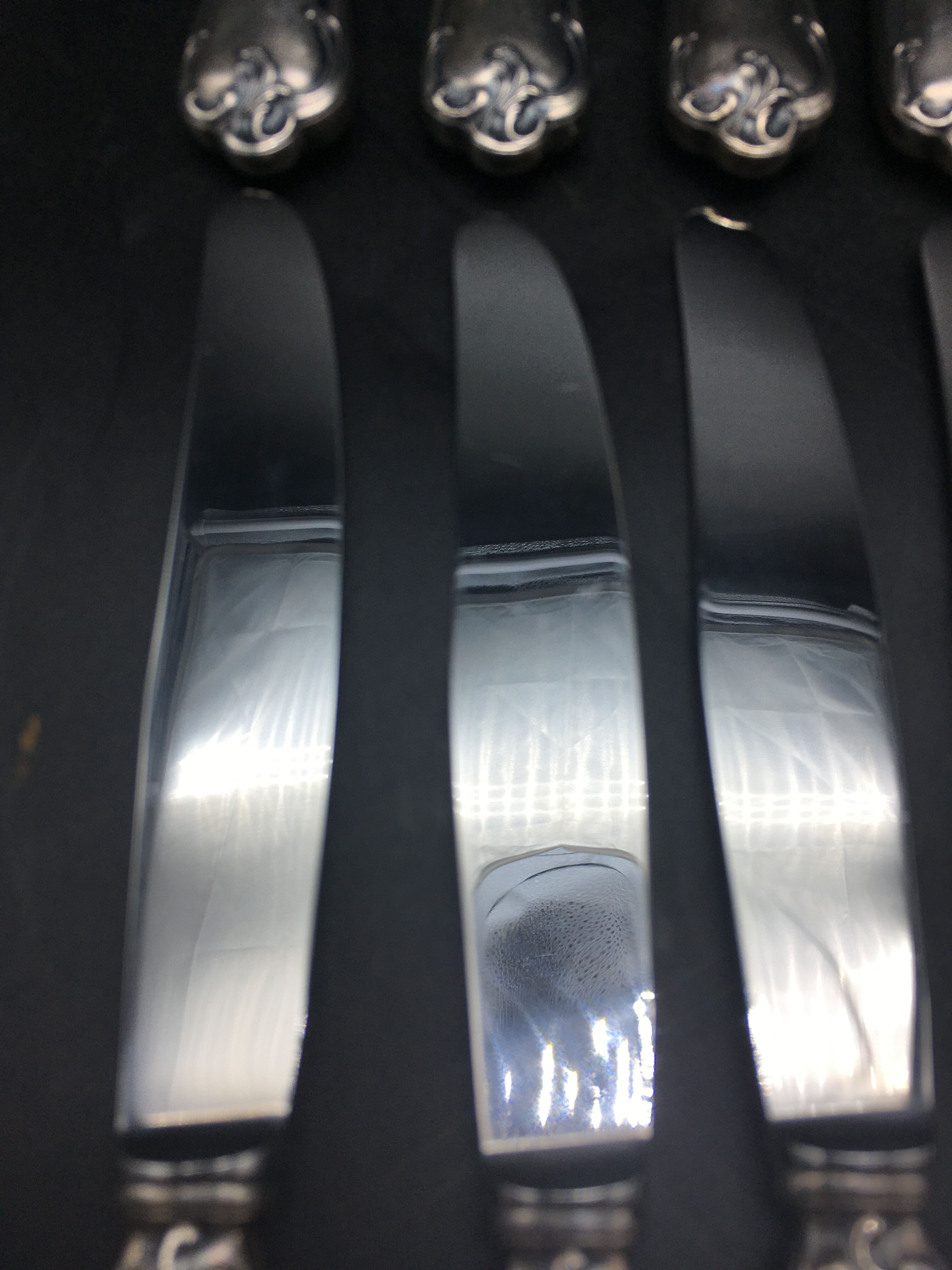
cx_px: 476
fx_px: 1063
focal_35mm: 29
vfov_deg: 61.7
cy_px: 635
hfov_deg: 48.2
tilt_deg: -67.7
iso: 25
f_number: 2.2
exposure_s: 1/337
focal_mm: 4.15
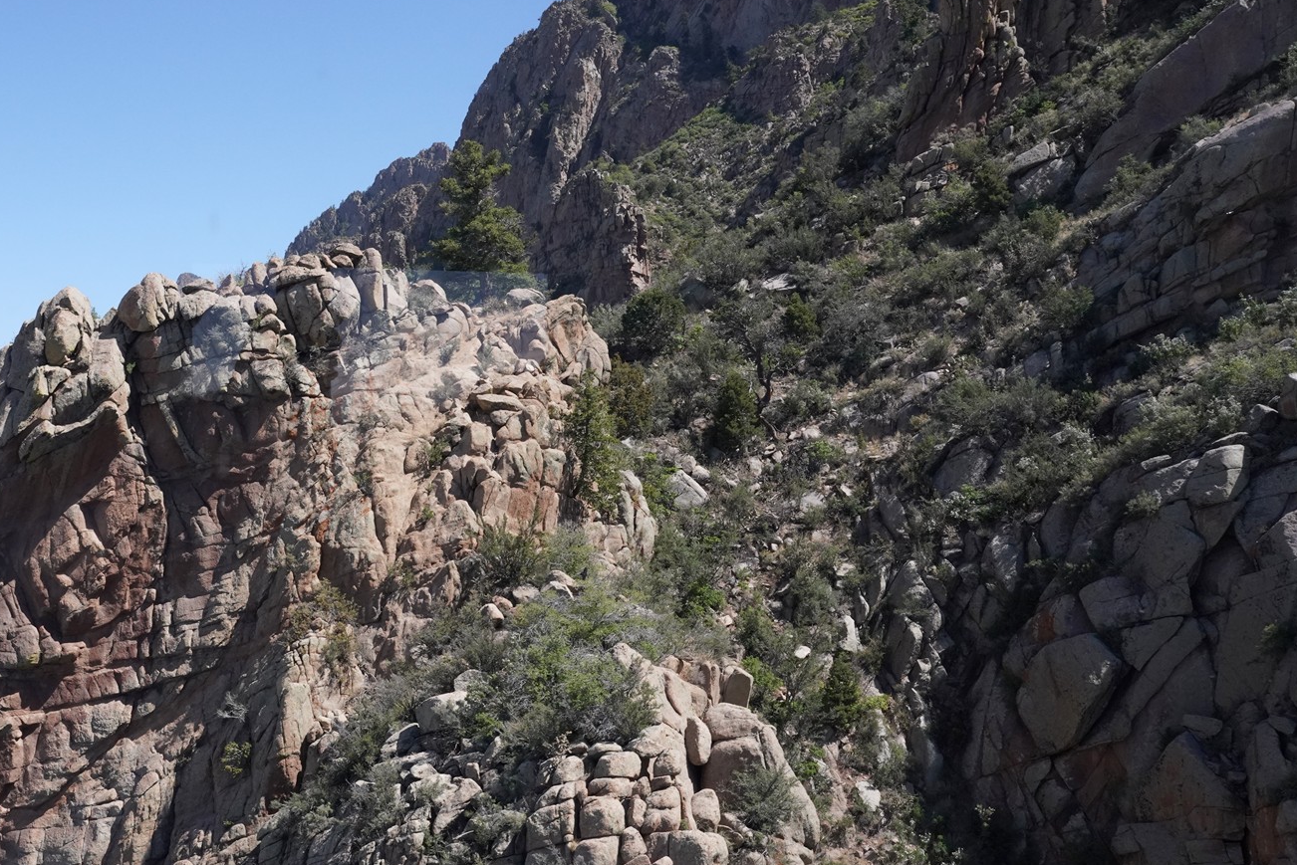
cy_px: 506
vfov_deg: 31.2
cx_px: 314
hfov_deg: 43.8
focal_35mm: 43
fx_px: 1550
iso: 1250
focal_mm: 28
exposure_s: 1/320
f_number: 18
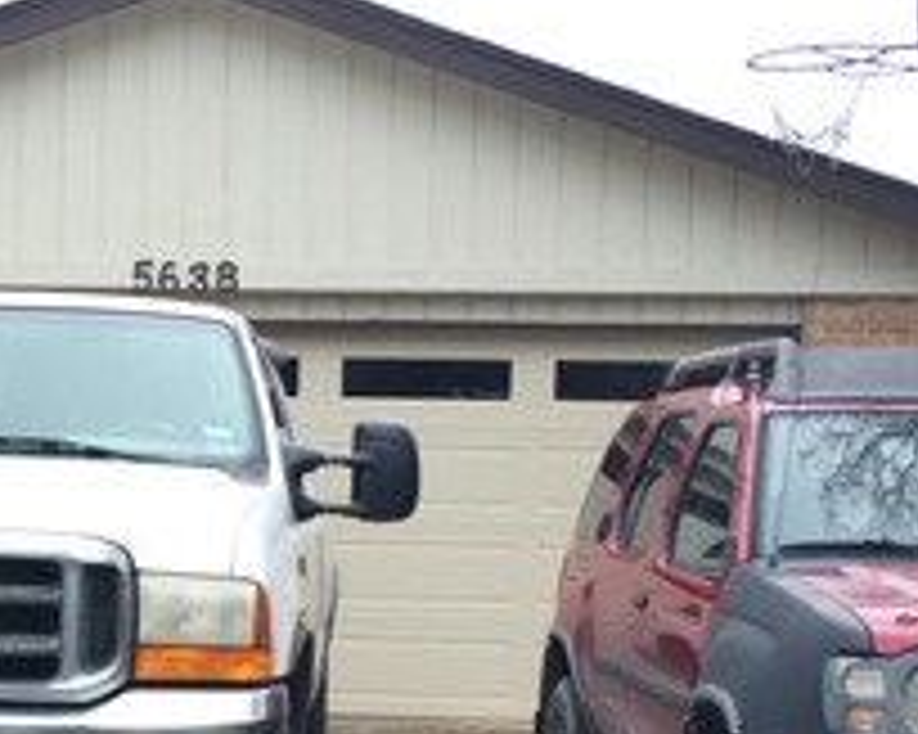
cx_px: -9
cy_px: 635
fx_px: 2417
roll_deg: -1.5
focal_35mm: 89
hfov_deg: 20.8
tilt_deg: -5.3
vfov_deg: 17.1
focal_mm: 4.15
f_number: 2.2
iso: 32
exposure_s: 1/562
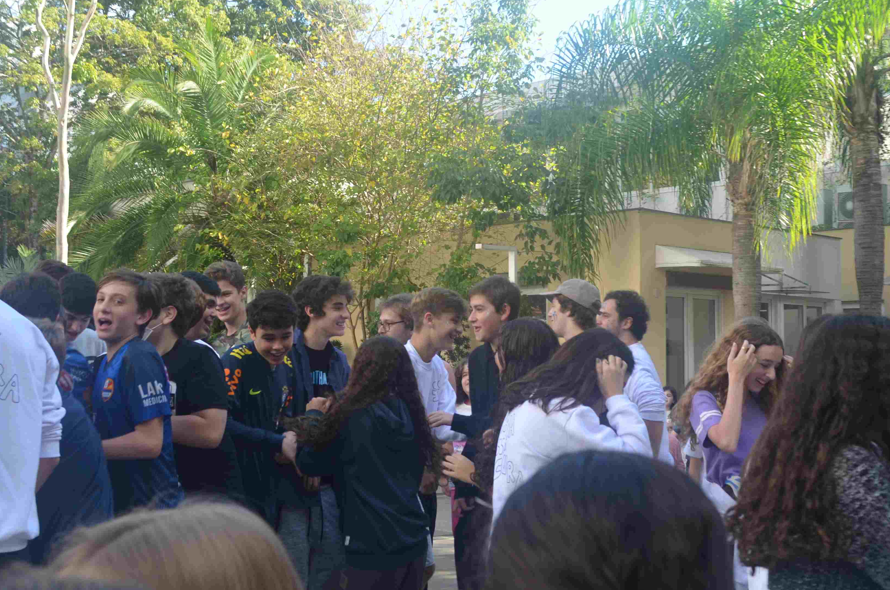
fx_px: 1234
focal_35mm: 50
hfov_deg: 39.6
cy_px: 224
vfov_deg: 26.8
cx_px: 506
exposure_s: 1/160
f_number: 6.3
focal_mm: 22
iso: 200
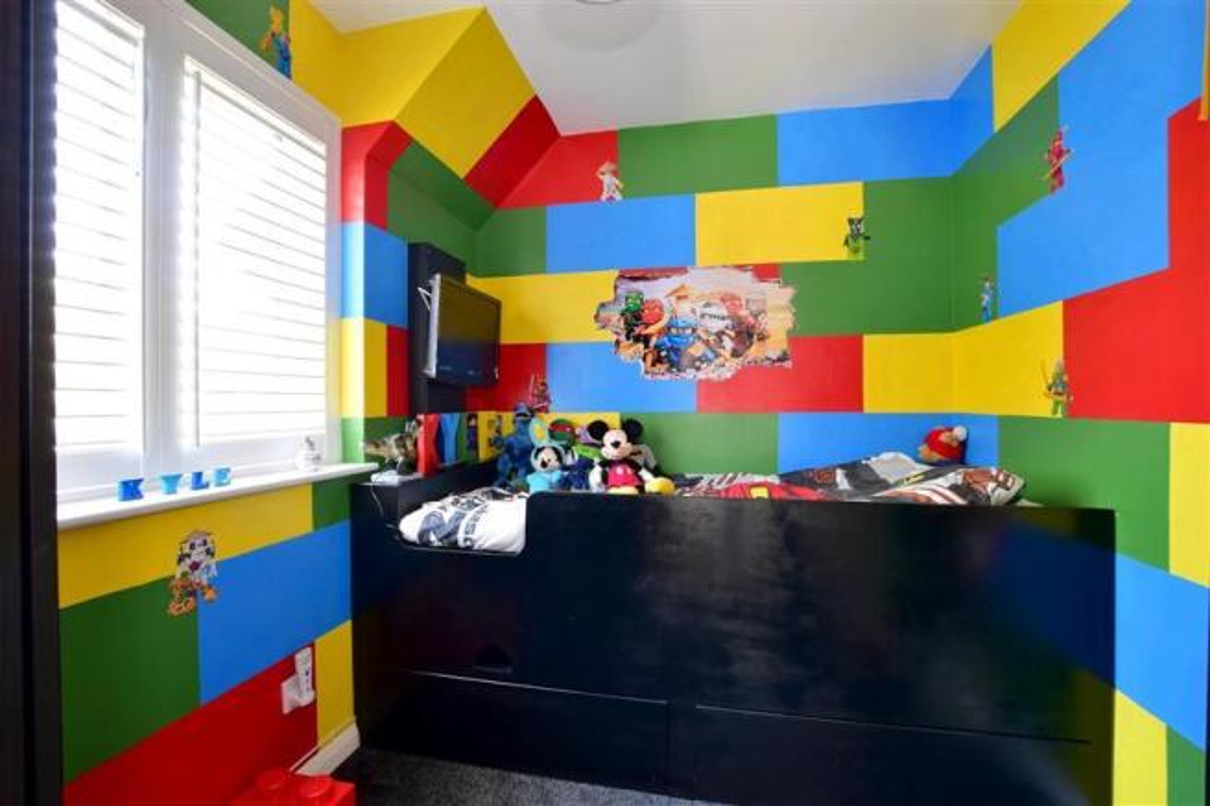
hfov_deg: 100.4
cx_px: 605
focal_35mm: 15
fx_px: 504
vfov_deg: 77.3
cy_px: 403
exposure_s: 1
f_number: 11
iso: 200
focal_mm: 10
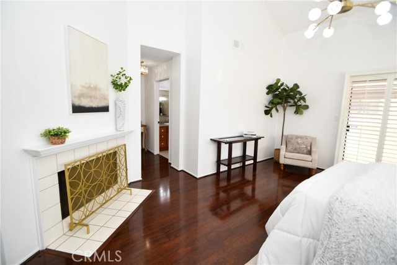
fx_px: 165
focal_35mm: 15
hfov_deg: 100.4
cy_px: 132
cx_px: 198
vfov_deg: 77.4
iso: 220
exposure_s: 1/60
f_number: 4
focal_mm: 10
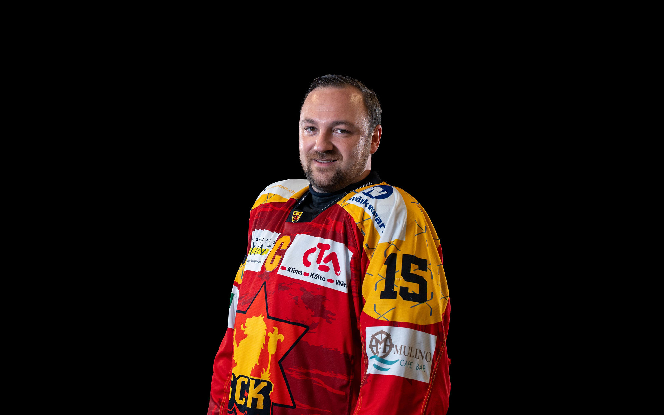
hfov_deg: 24.1
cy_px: 161
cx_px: 330
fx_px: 1556
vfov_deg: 15.2
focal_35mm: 86
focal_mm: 70
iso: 200
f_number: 5
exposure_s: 1/100
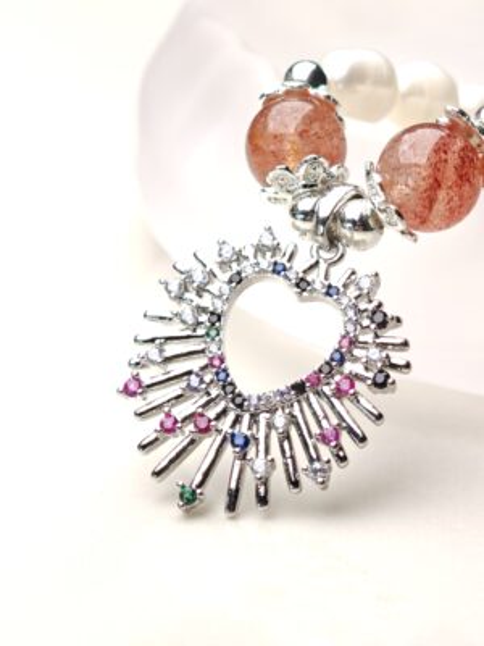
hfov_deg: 9.5
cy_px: 323
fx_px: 2908
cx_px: 242
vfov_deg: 12.7
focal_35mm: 156
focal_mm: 11.5
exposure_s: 1/375
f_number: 1.8
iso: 50
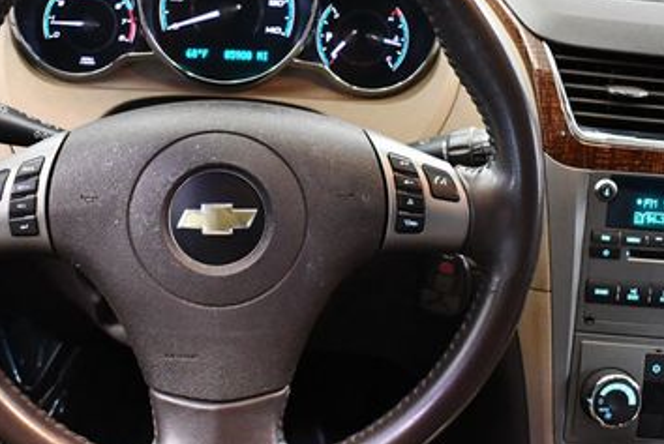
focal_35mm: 65
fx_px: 1200
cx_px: 221
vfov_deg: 20.9
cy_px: 170
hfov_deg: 30.7
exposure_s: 1/60
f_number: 3.5
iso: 3600
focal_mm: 18
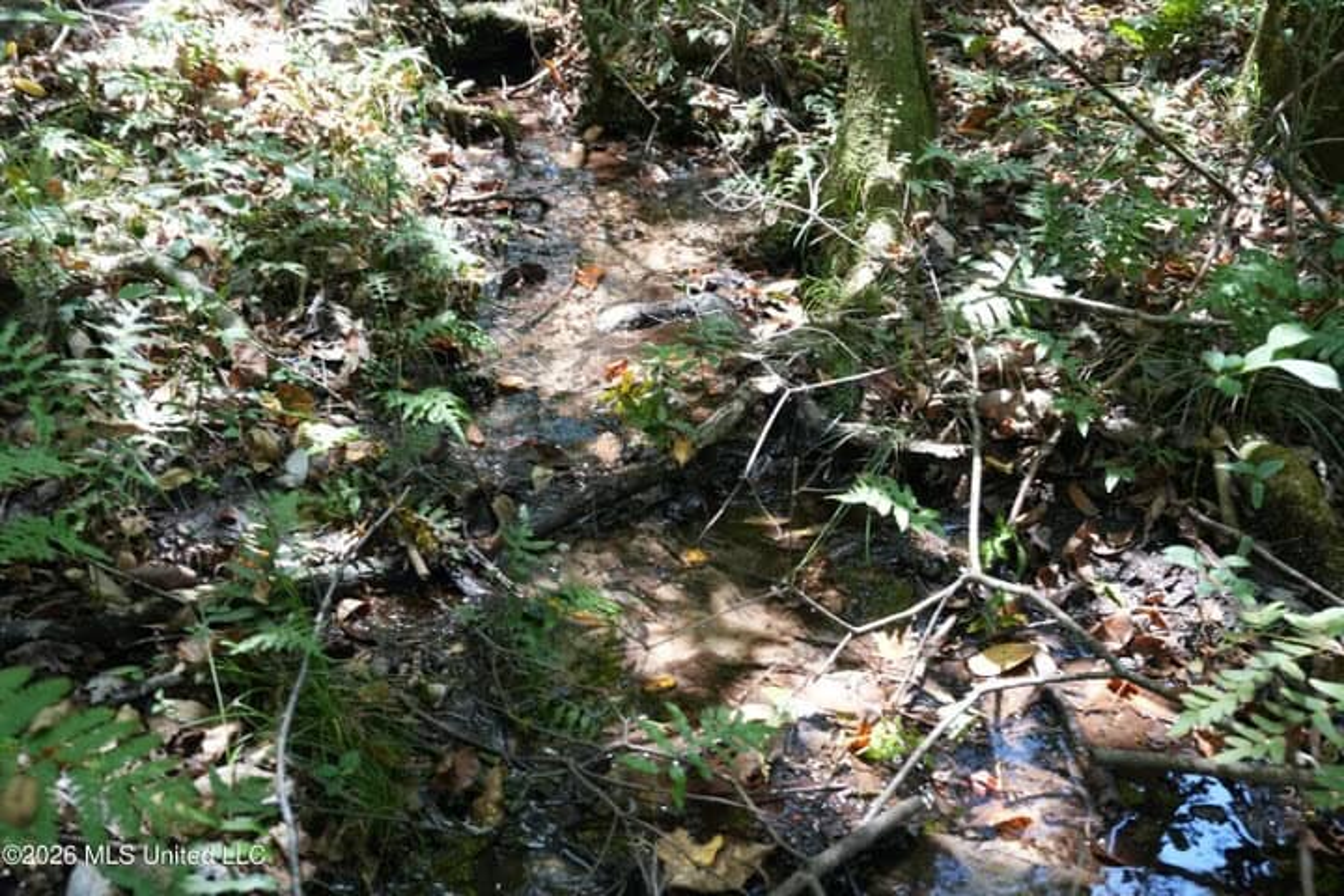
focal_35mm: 35
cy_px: 448
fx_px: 1307
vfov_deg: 37.9
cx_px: 672
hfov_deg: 54.4
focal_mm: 35
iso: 250
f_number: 5.6
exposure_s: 1/25
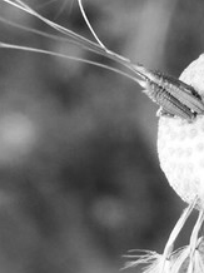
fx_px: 945
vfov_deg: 16.4
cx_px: 212
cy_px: 160
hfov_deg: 12.2
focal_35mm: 120
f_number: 2.2
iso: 32
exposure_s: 1/230
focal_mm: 4.15
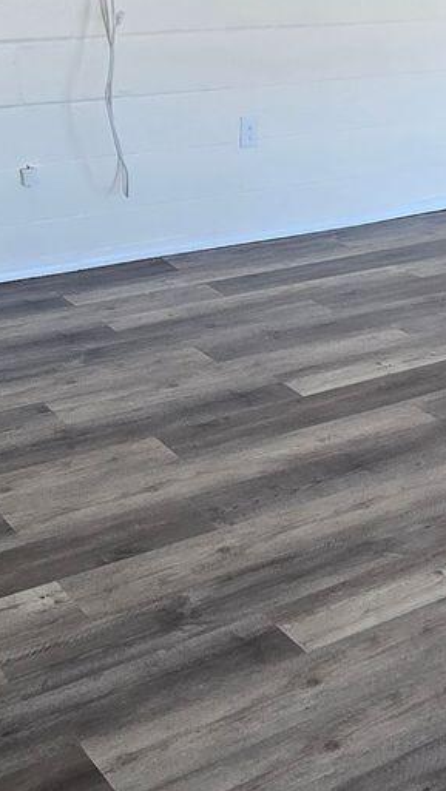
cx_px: 460
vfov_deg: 39.1
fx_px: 1113
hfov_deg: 21.7
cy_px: 426
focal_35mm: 53
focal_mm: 2.2
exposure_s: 1/60
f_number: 2.2
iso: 100
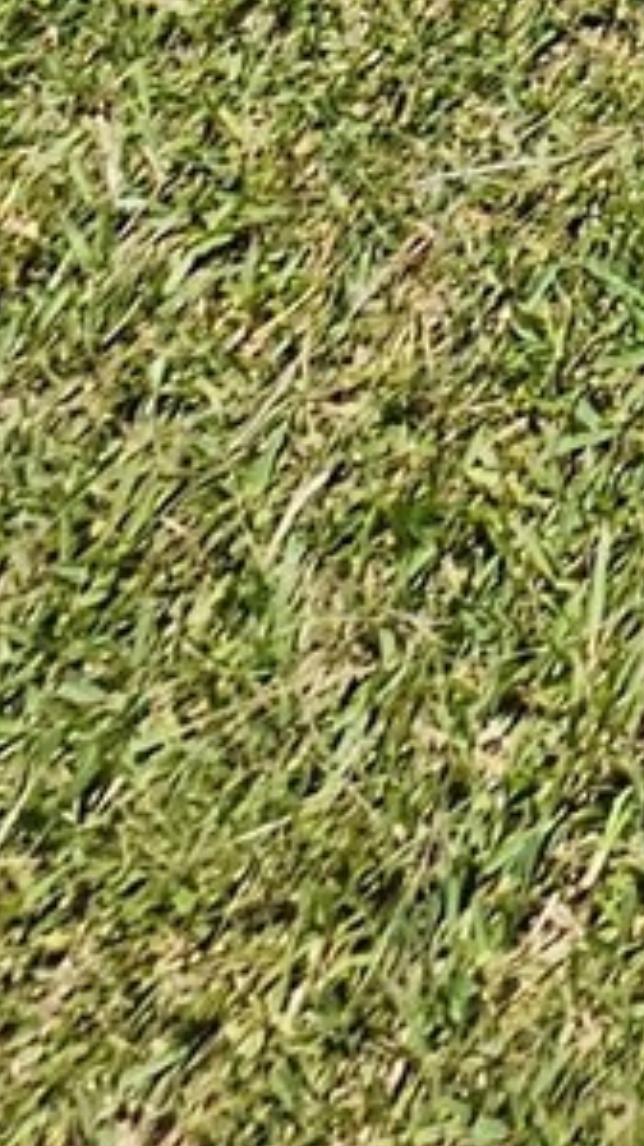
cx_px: 2419
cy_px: -2507
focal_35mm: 97
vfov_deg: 10.7
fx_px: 2947
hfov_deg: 8.3
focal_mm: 2.2
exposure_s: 1/2180
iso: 50
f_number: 2.2
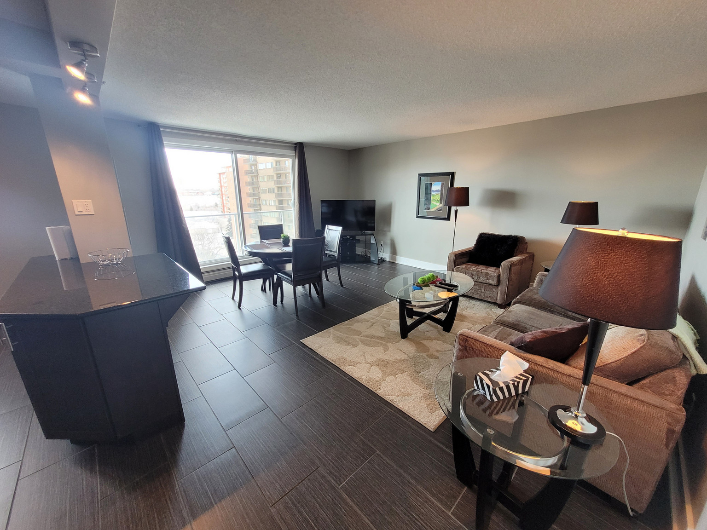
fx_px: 266
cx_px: 354
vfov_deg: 89.9
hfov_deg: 106.2
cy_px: 265
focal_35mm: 13
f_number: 2.2
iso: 160
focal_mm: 1.74
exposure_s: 1/60
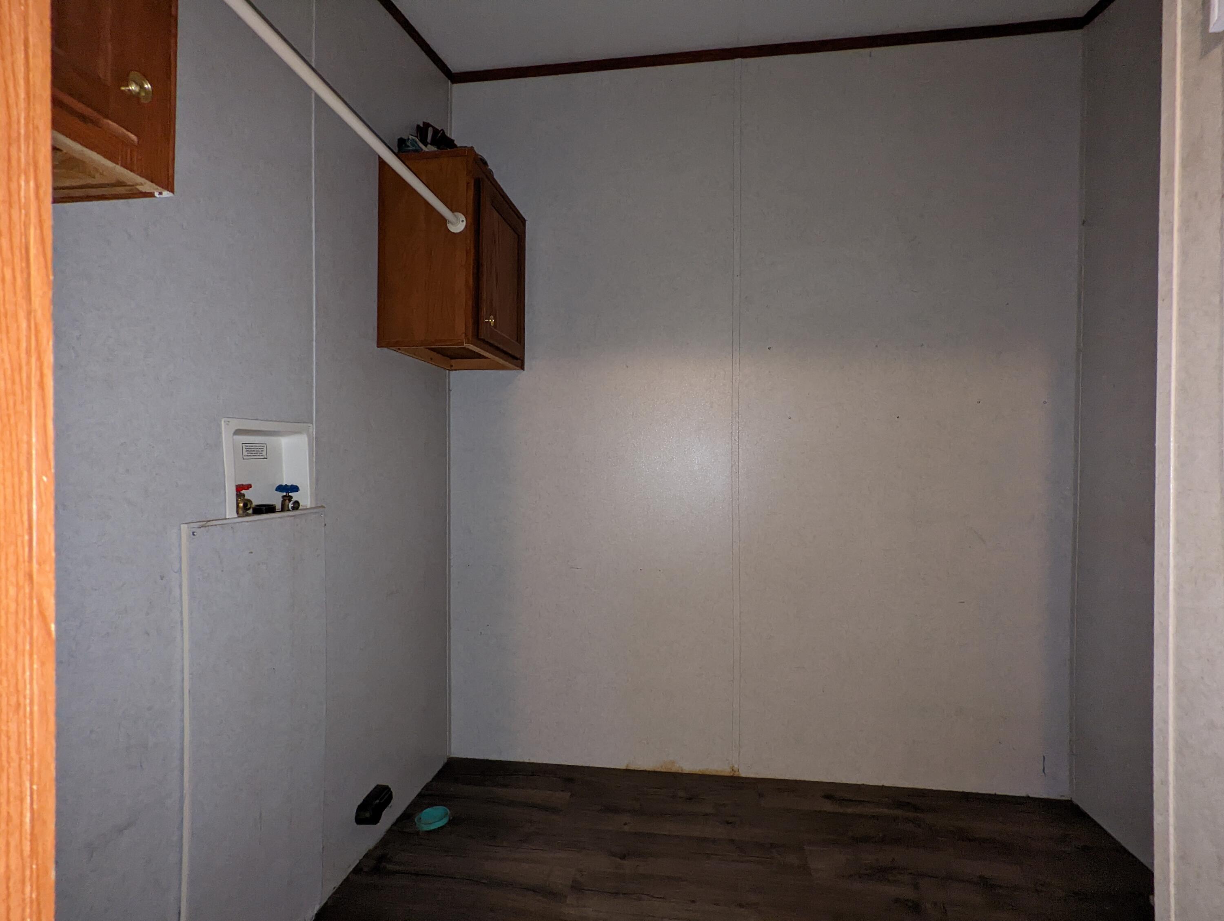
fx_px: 566
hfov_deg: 94.4
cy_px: 460
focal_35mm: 16
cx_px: 612
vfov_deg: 78.2
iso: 493
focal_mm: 2.35
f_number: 2.2
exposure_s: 1/24
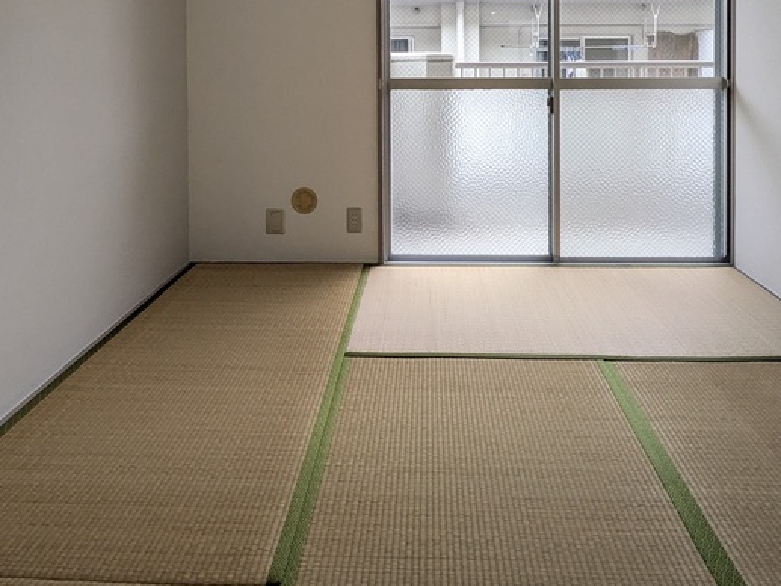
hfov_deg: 67.2
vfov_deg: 48.1
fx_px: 587
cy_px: 69
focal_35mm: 26
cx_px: 417
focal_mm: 1.83
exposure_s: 1/120
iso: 106
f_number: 2.2
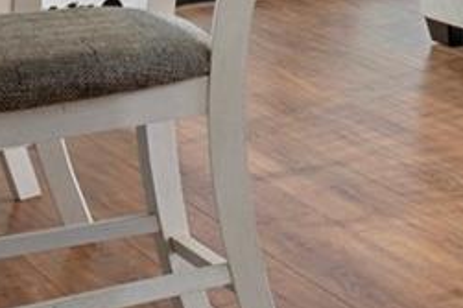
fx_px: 1722
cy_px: -349
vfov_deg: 9.4
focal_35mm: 134
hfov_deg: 11.2
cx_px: 1289
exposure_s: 1.6
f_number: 8
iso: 320
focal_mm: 14
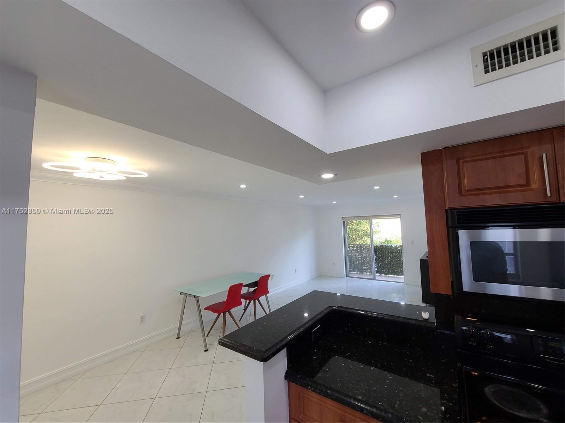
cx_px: 282
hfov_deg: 106.2
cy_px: 212
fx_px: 212
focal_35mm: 13
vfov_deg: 89.9
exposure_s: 1/120
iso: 80
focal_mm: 2.2
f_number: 2.2
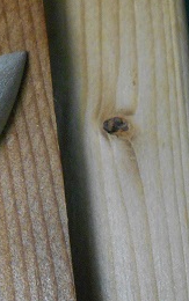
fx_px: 502
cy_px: 126
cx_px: -10
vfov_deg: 33.4
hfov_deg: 20.5
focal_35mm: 61
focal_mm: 5.1
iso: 500
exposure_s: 1/250
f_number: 3.4
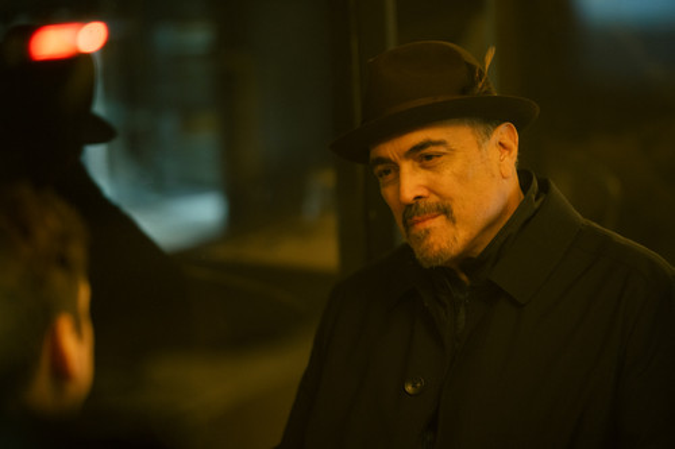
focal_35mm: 135
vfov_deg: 10.2
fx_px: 2530
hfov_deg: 15.2
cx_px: 338
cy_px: 224
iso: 800
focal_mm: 135
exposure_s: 1/160
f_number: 1.8
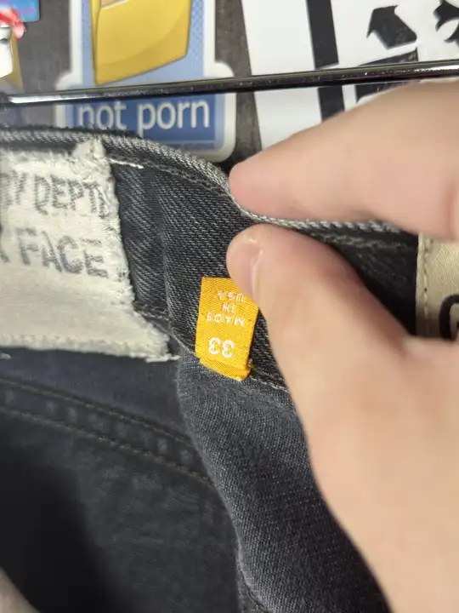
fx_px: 849
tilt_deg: -5.5
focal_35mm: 48
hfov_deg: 30.3
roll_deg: +0.7
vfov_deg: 39.7
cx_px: 230
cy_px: 306
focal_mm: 6.76
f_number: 1.78
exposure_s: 1/50
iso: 160
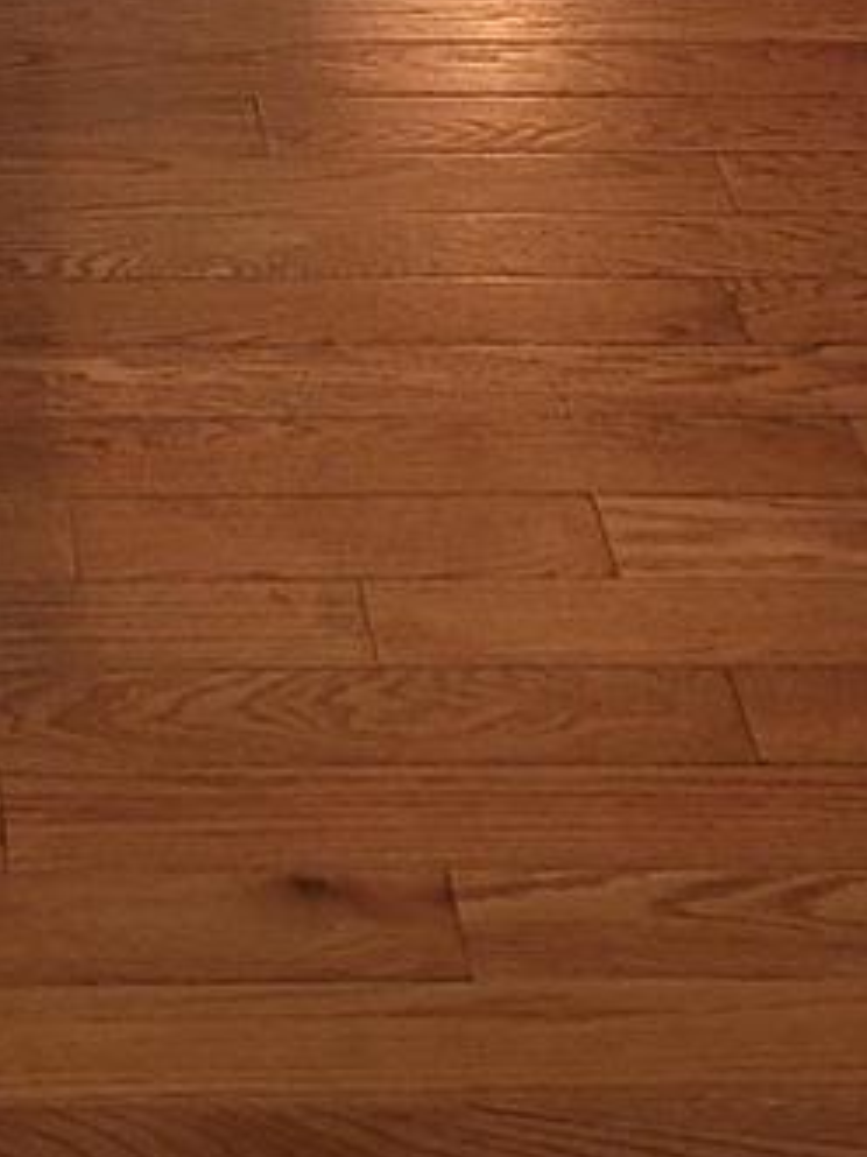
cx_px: -14
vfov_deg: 13.6
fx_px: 3876
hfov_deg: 12.6
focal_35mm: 116
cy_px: -1391
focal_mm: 7
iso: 250
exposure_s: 1/60
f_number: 1.8
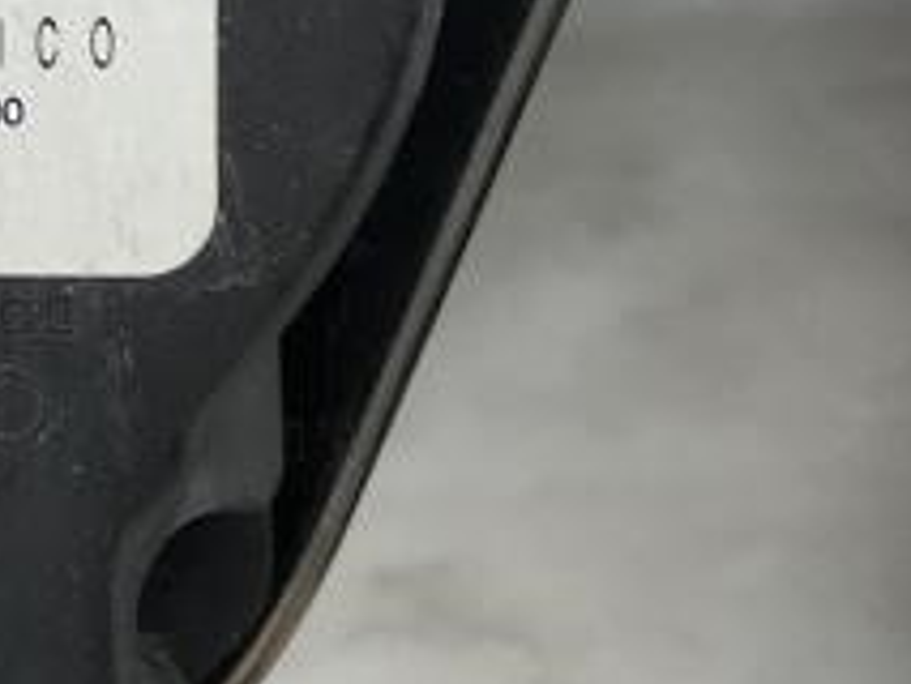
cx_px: -235
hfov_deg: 17.1
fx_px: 2870
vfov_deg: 13.2
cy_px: -137
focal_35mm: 109
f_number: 1.8
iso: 64
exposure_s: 1/60
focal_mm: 3
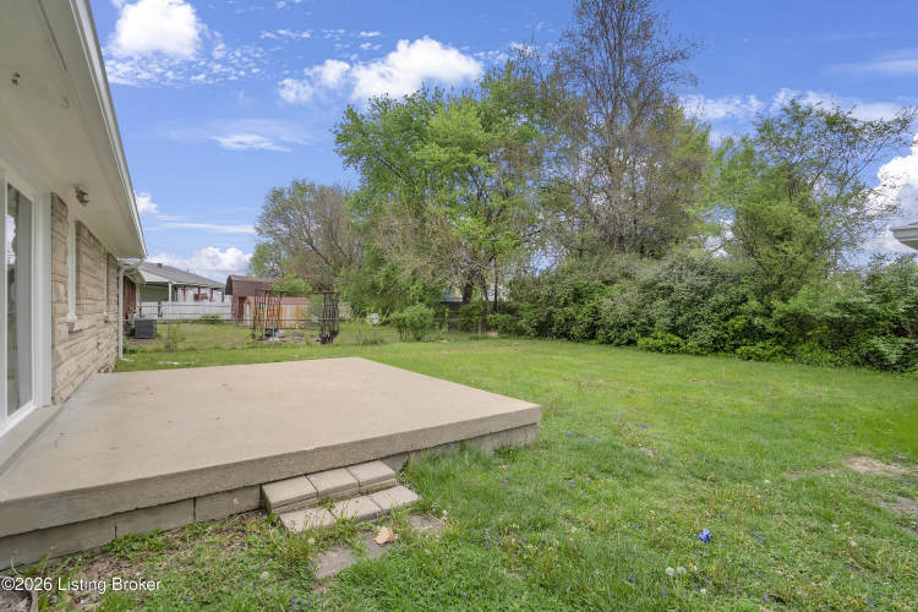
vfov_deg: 73.7
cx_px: 459
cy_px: 306
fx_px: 408
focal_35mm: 16
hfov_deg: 96.7
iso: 250
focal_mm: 16
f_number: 4
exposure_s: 1/320
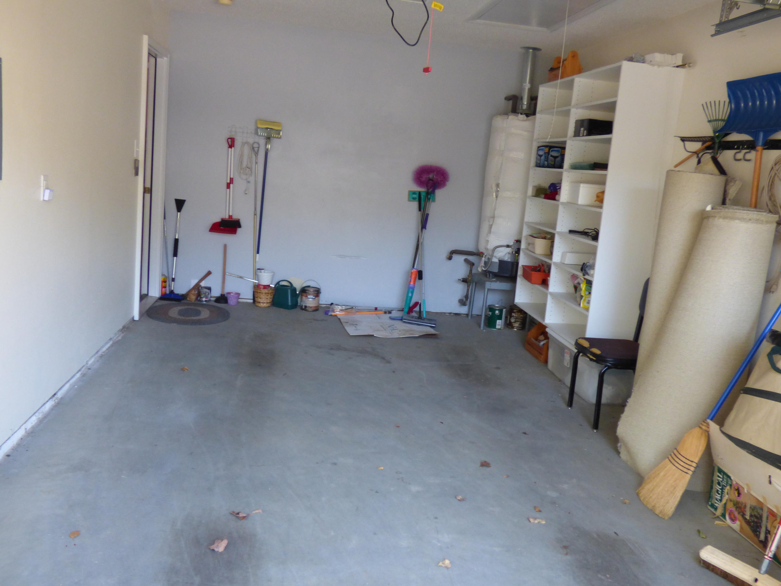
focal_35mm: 33
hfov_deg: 55.4
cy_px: 293
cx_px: 390
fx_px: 745
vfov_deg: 42.9
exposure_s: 1/60
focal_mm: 5.97
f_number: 3.4
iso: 400
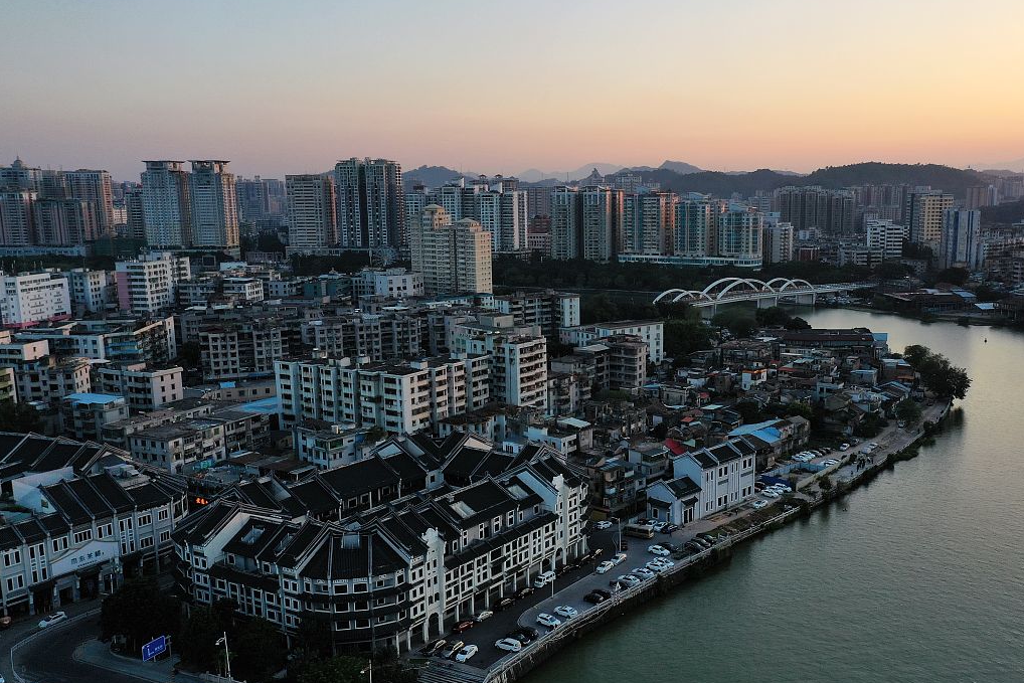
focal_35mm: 33
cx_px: 585
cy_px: 373
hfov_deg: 57.0
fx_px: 939
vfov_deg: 39.9
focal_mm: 10.26
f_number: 5
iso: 100
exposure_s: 1/240
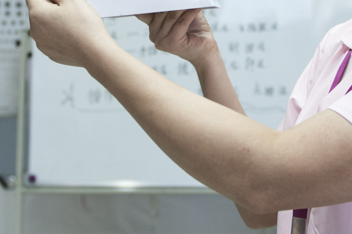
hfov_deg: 23.5
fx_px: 840
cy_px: -26
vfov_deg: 15.4
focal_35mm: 86
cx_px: 249
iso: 800
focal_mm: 24
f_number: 2.8
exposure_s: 1/60
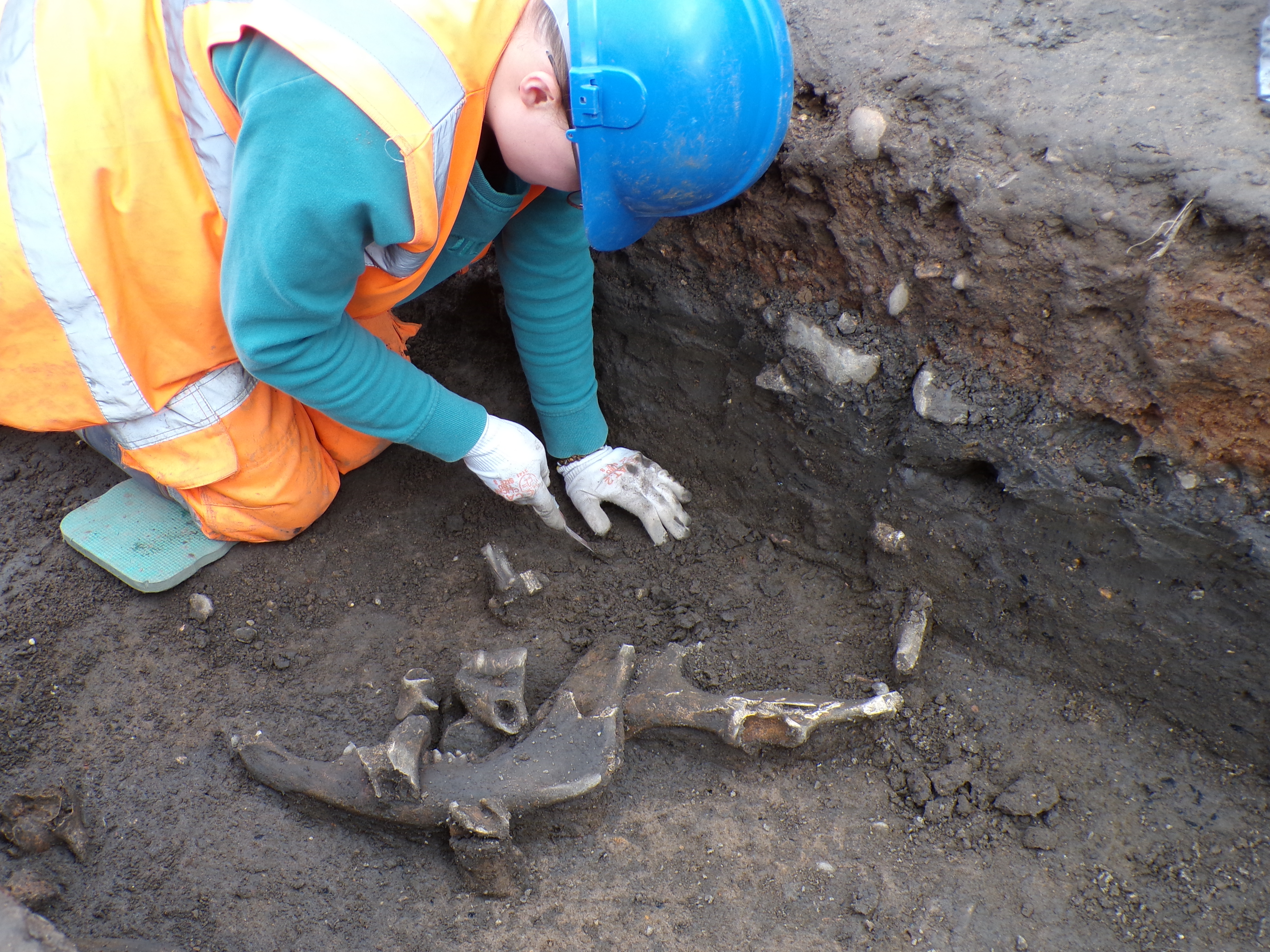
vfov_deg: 38.7
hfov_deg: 50.1
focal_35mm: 37
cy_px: 476
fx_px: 1357
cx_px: 635
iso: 100
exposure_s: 1/140
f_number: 3.3
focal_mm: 6.6
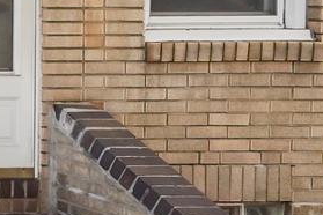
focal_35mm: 88
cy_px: -239
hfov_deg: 12.4
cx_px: -587
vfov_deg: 13.1
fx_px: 789
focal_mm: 12
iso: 250
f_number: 10
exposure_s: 1/60
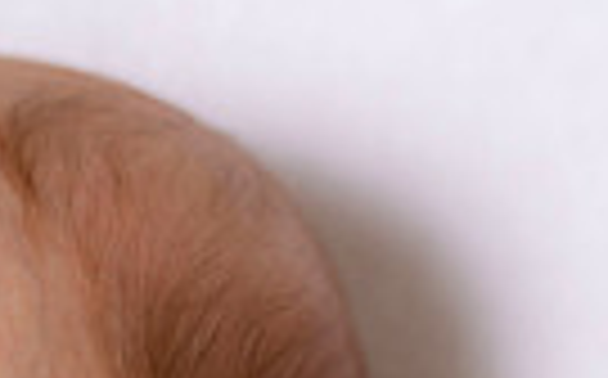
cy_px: 788
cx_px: -86
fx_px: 13405
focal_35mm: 810
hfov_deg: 2.6
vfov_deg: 1.6
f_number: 5.6
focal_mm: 185
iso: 250
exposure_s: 1/200
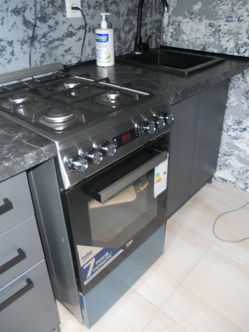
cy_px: 143
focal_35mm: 31
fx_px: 297
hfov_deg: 45.4
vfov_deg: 58.1
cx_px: 129
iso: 250
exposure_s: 1/25
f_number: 3.2
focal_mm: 4.9
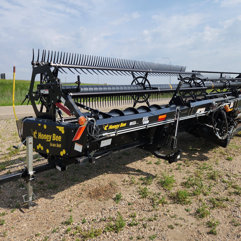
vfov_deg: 55.6
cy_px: 115
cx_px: 122
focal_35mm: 29
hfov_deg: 55.6
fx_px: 228
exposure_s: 1/1723
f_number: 1.8
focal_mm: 5.4
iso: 20
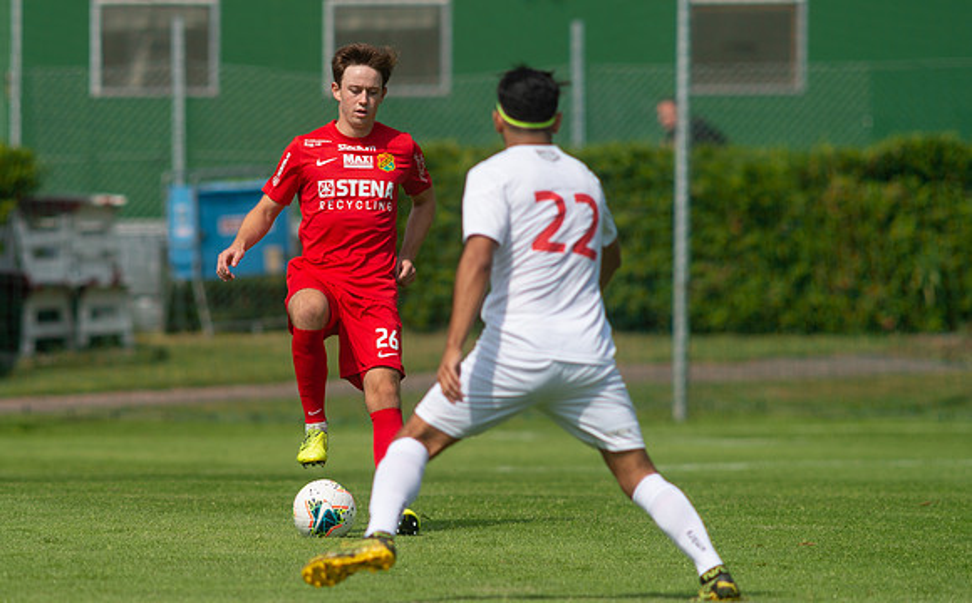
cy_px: 317
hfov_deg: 3.6
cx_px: 315
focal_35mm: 580
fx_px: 15328
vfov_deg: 2.3
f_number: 4
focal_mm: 420
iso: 100
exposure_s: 1/1250
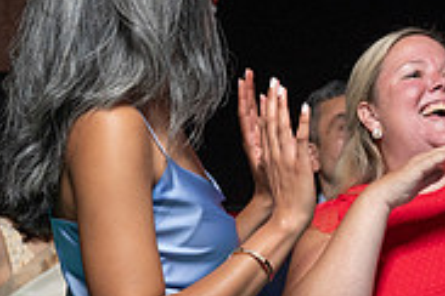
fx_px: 1965
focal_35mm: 159
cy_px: 266
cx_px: 449
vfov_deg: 8.6
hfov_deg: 12.8
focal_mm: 45
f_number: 5.6
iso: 2000
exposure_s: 1/200
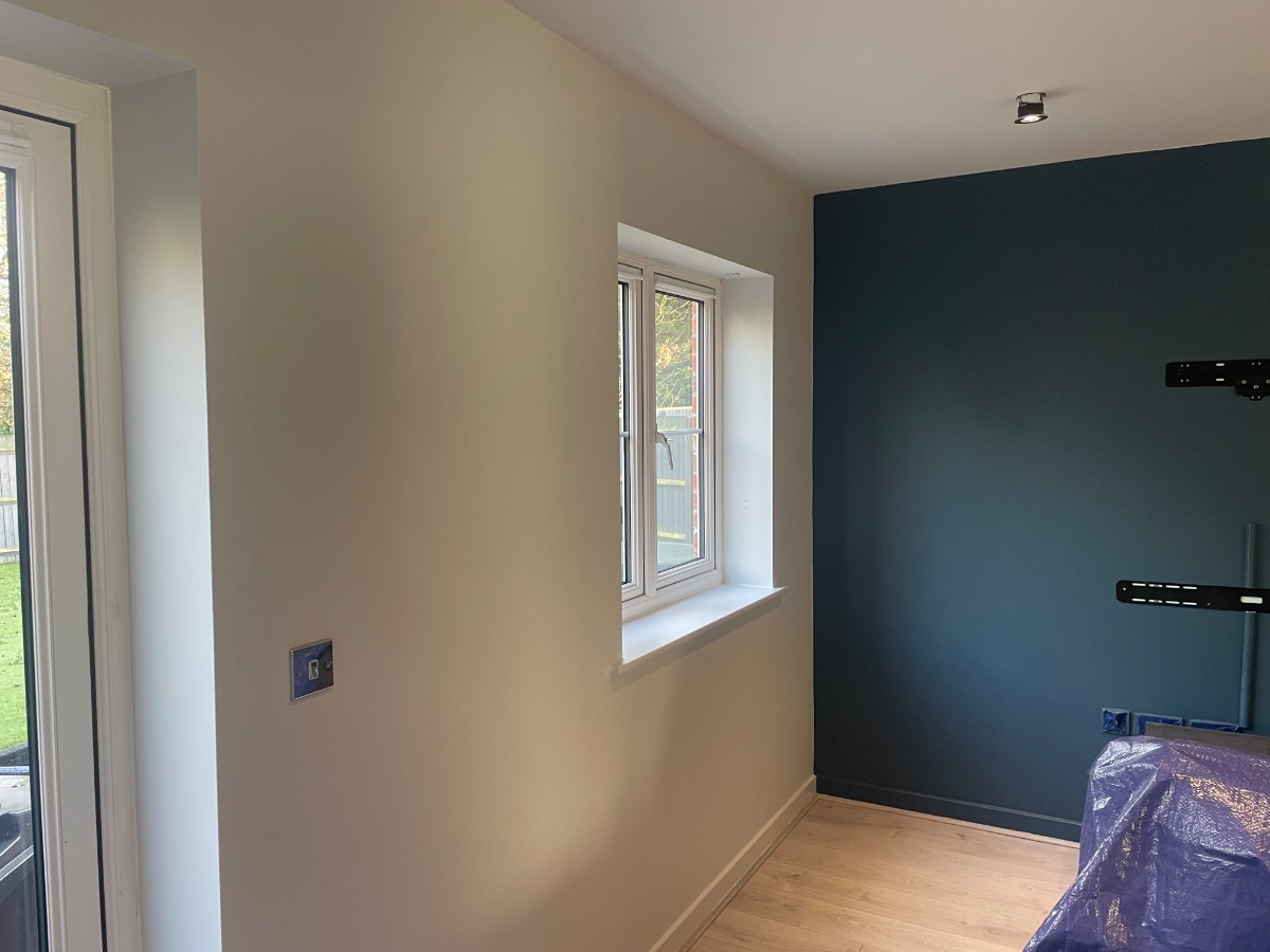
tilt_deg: -3.1
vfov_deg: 53.1
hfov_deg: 67.3
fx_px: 954
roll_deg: +0.6
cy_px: 476
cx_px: 635
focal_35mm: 26
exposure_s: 1/50
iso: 125
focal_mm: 4.2
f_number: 1.6
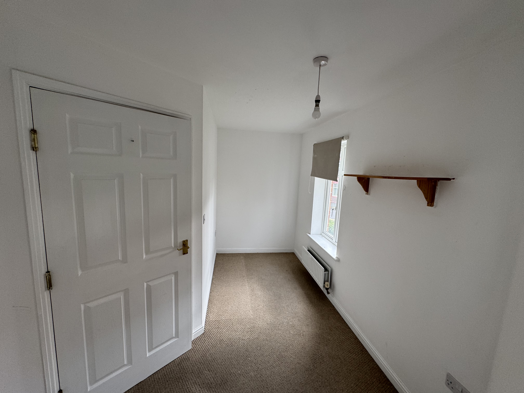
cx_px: 262
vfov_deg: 85.7
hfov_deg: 102.1
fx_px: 212
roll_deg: -1.9
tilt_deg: -6.9
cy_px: 196
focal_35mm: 14
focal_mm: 2.22
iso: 80
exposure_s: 1/99
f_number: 2.2
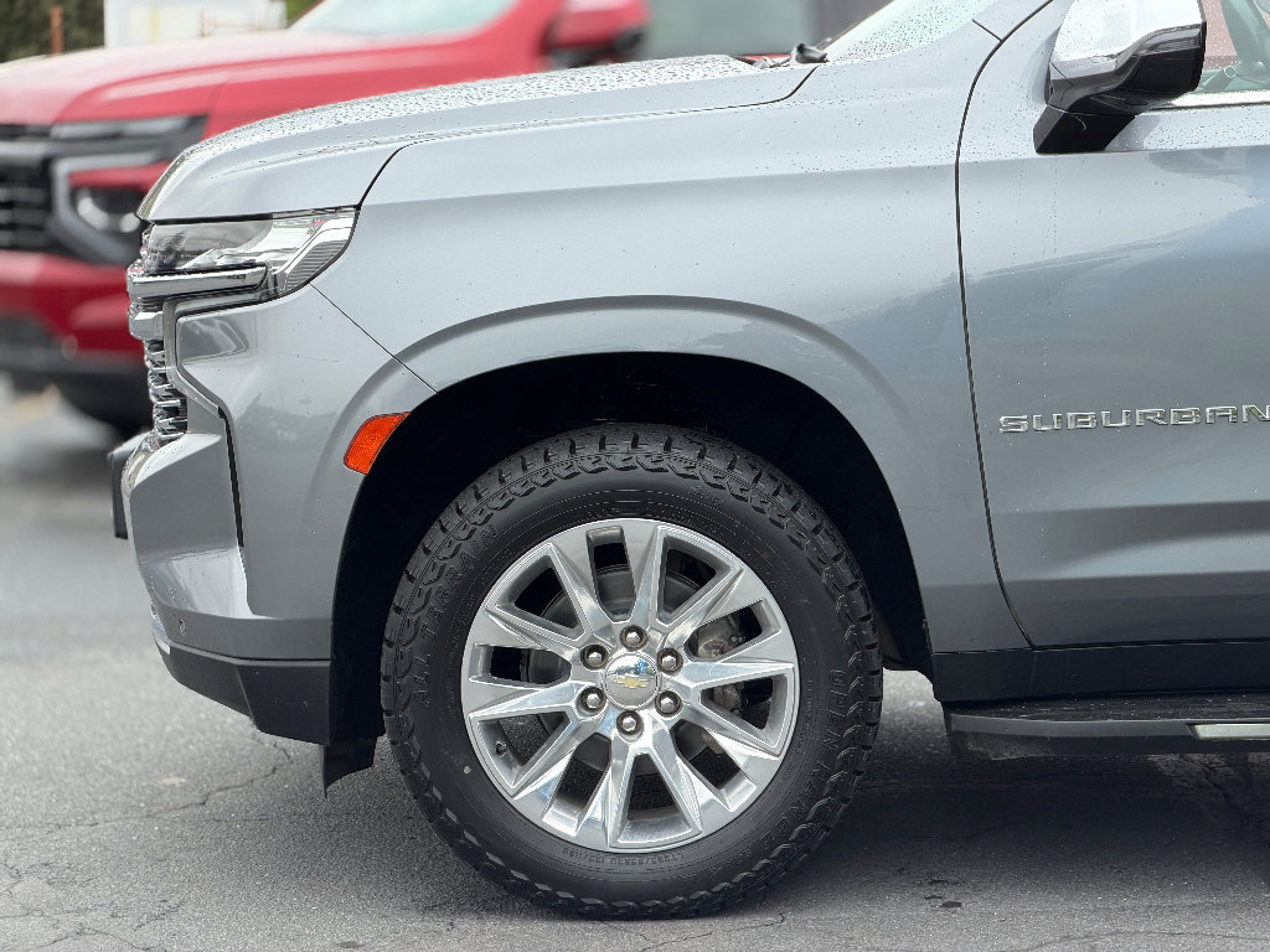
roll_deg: -0.9
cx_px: 635
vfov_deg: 14.8
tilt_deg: -7.4
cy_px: 476
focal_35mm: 100
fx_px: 3669
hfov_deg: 19.6
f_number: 2.8
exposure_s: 1/121
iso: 50
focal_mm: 16.89
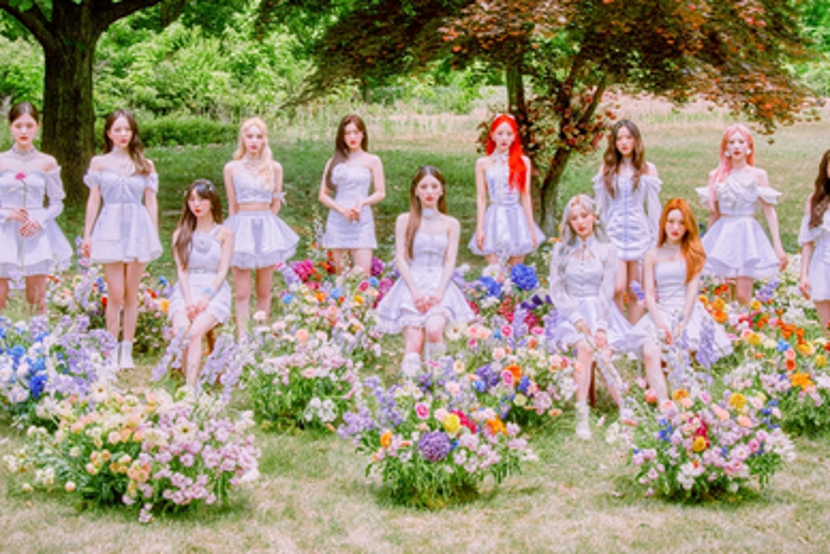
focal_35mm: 59
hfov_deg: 33.9
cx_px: 418
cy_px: 194
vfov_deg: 22.9
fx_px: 1361
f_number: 11
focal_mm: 41
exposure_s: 1/320
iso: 400
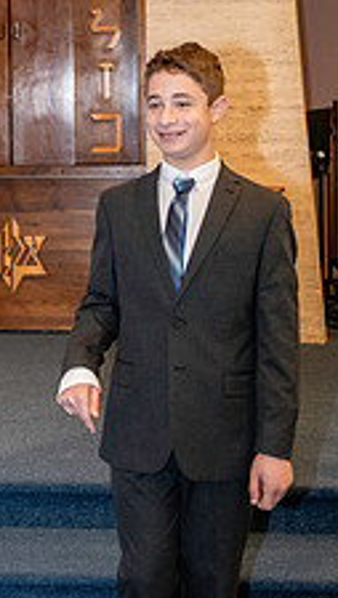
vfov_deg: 29.9
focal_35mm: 69
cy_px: 130
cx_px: 59
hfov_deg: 17.4
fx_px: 1097
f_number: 3.2
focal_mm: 22.3
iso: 1600
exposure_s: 1/60
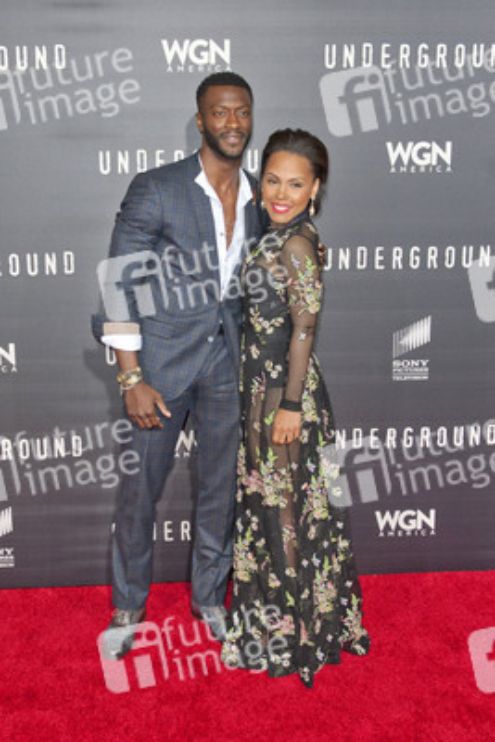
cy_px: 371
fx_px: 701
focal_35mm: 34
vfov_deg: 55.8
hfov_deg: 38.9
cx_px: 248
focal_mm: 34
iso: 800
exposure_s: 1/400
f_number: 4.5
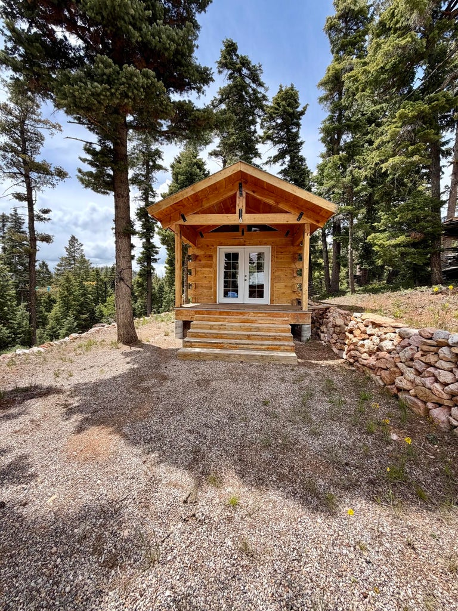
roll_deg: -1.0
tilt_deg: -2.4
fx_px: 247
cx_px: 229
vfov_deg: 102.1
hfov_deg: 85.7
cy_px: 306
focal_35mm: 14
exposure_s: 1/742
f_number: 2.2
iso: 40
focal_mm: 2.22
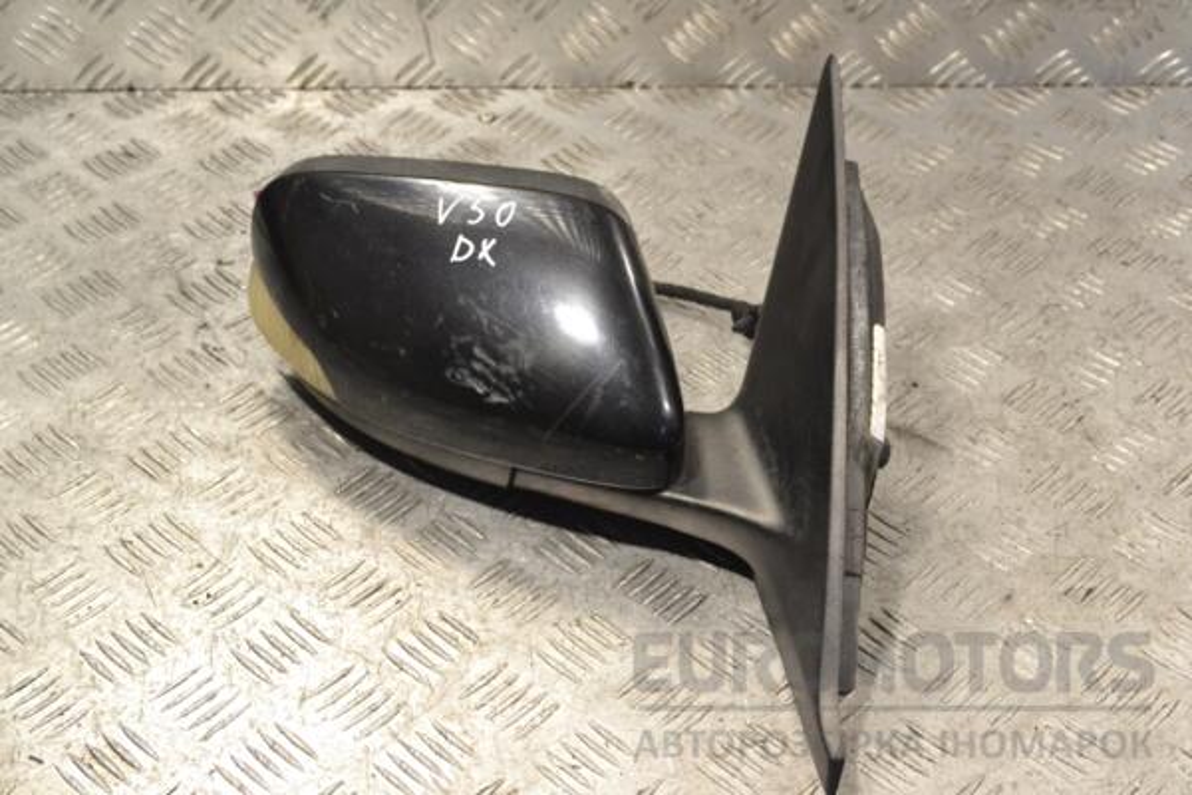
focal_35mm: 60
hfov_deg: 33.4
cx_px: 596
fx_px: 1987
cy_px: 398
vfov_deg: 22.6
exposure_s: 1/250
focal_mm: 40
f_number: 8
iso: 3200
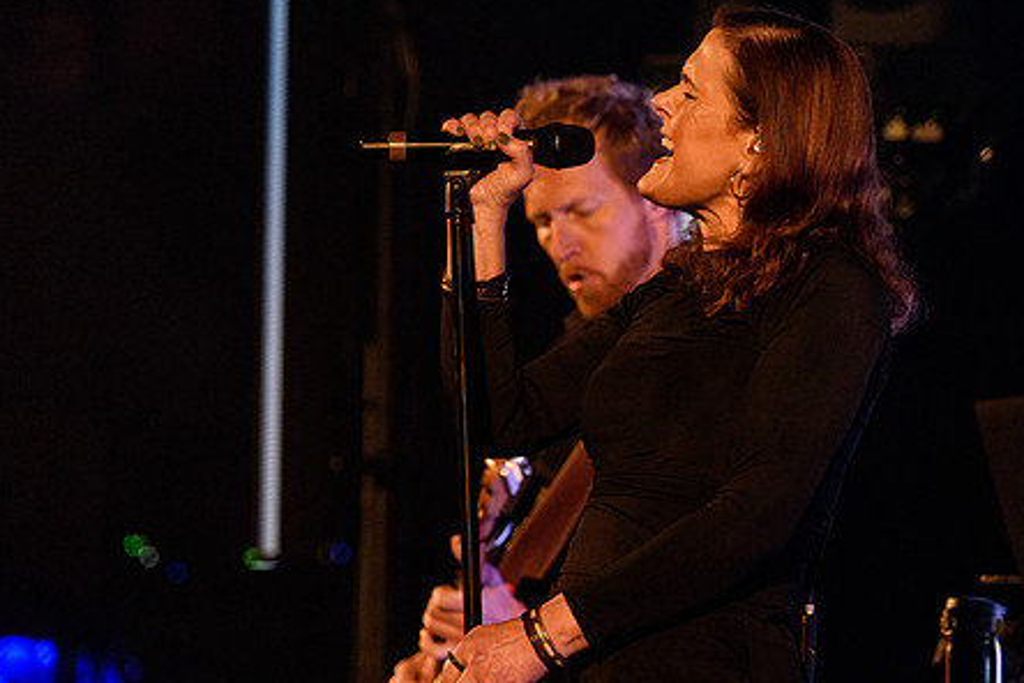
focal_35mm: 577
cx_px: 641
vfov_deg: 2.4
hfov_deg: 3.6
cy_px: 326
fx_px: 16411
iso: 4000
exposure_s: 1/125
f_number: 6
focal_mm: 400
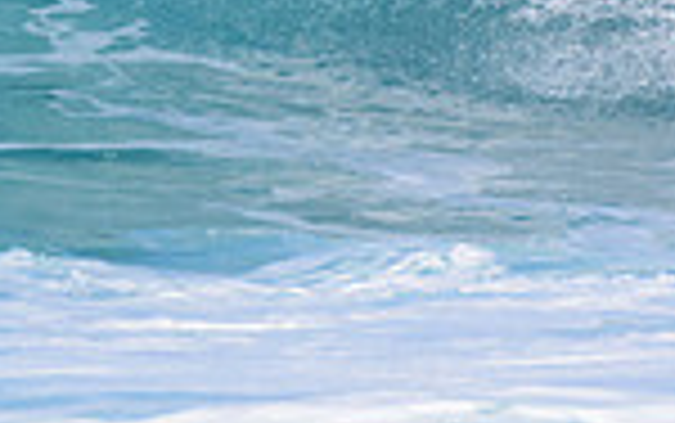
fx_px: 54272
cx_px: -360
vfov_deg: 0.4
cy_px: -376
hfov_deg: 0.7
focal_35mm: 2948
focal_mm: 500
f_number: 5.6
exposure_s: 1/2000
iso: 360
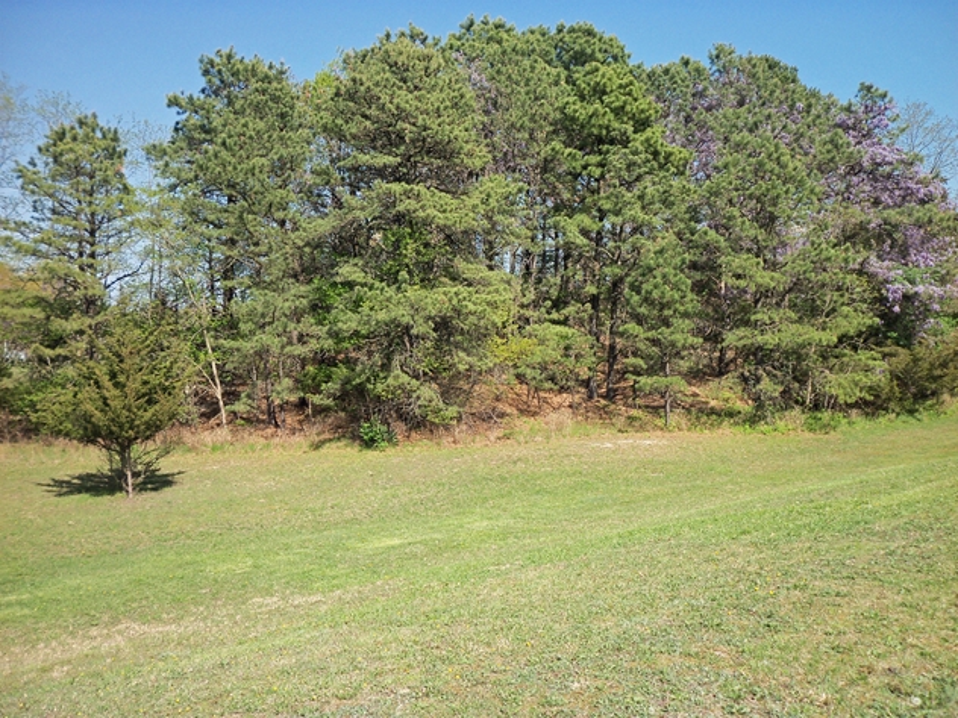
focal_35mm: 34
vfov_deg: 41.8
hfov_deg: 54.0
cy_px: 359
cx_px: 479
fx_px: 941
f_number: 8.8
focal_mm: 5.7
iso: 80
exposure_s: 1/100
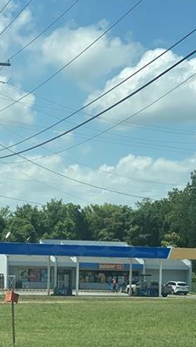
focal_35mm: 106
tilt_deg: -3.3
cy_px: 320
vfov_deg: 19.7
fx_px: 978
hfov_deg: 11.4
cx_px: 105
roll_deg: -1.6
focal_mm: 6
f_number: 2
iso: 20
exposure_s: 1/1410
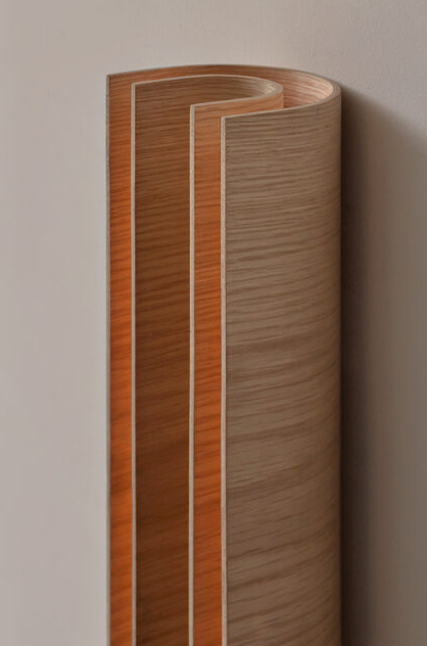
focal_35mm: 78
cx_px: 209
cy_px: 165
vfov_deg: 25.7
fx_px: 1395
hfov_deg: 17.4
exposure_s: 1/400
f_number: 8
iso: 640
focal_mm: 34
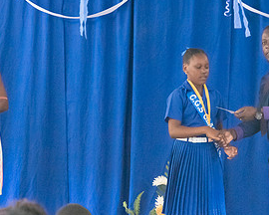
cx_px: 191
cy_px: 132
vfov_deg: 4.8
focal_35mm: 323
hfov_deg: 6.0
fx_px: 2572
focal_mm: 160
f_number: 6.3
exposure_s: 1/200
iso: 25600
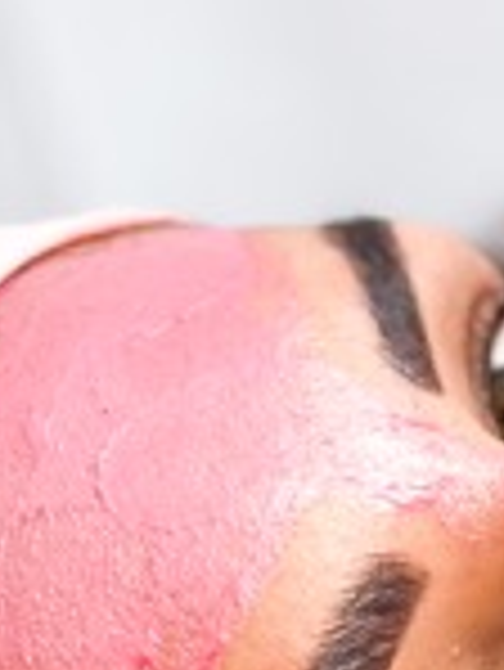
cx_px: 880
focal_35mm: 290
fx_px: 5622
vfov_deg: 6.8
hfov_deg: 5.1
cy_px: 639
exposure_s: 1/180
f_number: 1.8
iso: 80
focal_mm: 6.86
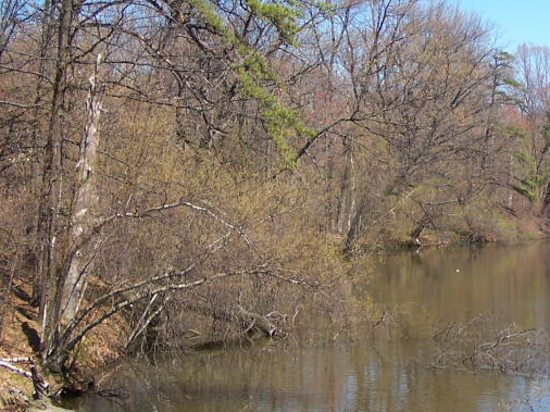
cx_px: 446
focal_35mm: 81
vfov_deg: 18.2
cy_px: 147
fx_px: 1286
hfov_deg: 23.7
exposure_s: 1/800
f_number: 2.8
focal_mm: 6.7
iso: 80
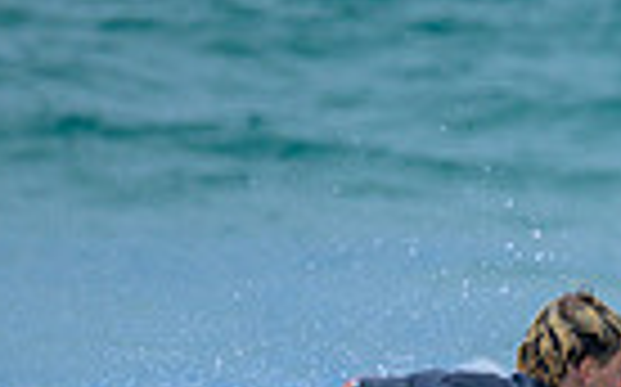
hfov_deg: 1.1
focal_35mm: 1880
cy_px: 605
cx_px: 954
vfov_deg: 0.7
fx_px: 31792
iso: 320
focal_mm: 440
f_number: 7.6
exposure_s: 1/2000
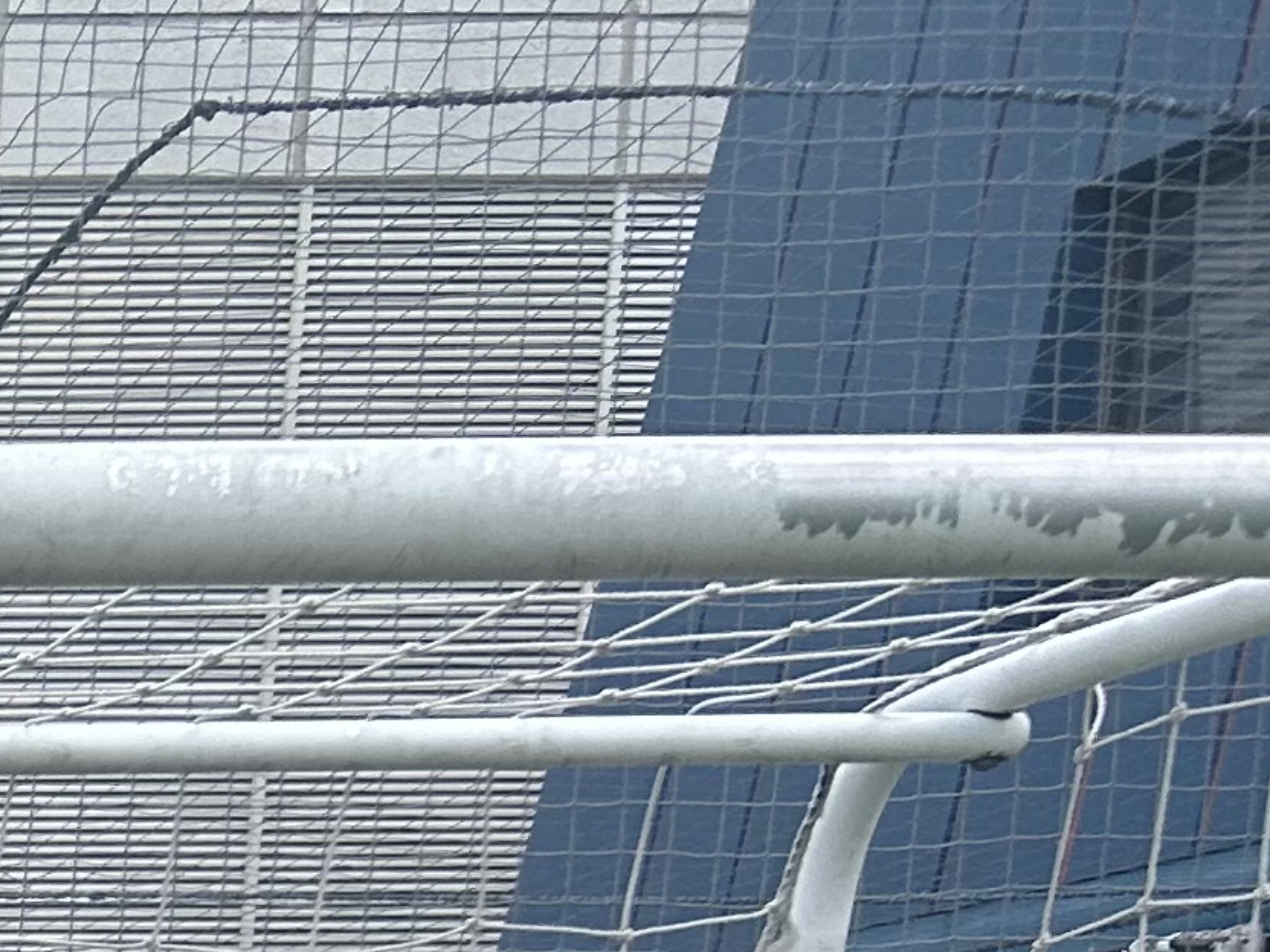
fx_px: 4623
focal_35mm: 126
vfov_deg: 10.4
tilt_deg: -7.7
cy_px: 2162
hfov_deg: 12.3
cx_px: -1794
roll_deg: -0.2
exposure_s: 1/1972
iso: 50
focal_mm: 5.7
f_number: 1.5
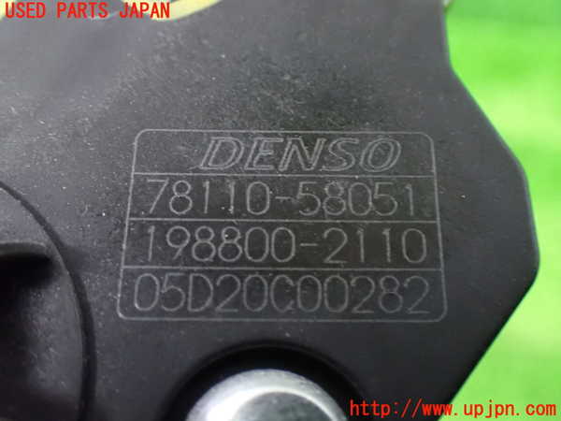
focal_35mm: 44
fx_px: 713
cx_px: 280
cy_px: 210
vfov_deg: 32.9
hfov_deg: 42.9
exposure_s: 1/15
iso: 1600
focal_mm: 7.84
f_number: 2.9
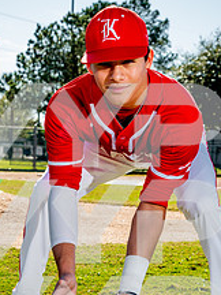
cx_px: 121
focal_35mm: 96
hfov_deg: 15.4
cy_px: 223
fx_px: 817
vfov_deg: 20.3
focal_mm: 48
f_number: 6.3
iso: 100
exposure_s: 1/250
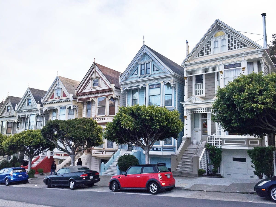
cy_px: 104
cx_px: 138
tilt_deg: +8.6
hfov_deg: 61.7
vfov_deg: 48.2
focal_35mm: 29
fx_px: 231
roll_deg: -2.3
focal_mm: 4.15
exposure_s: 1/1163
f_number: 2.2
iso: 32
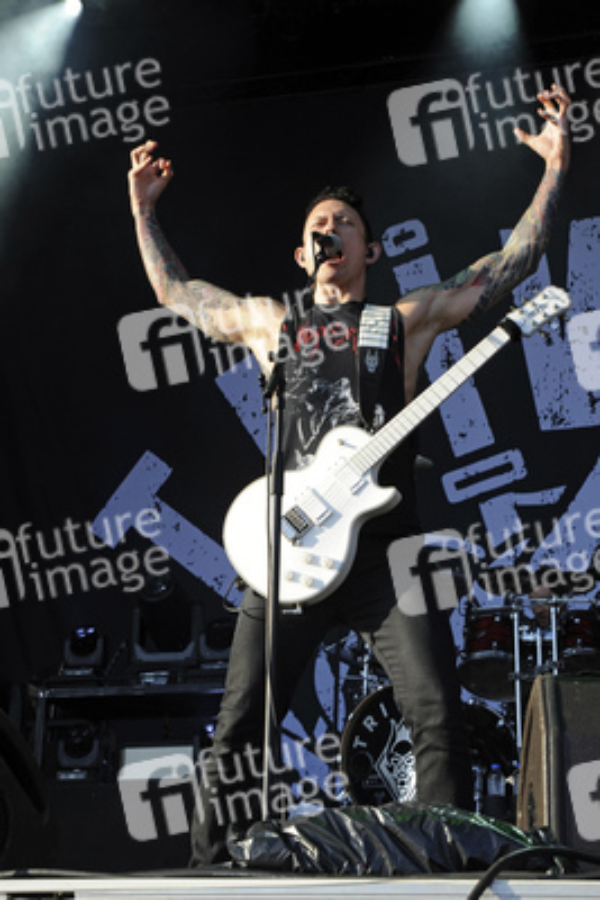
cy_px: 450
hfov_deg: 23.4
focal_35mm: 58
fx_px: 1449
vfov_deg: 34.5
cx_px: 300
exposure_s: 1/200
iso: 400
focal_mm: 58
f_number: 11
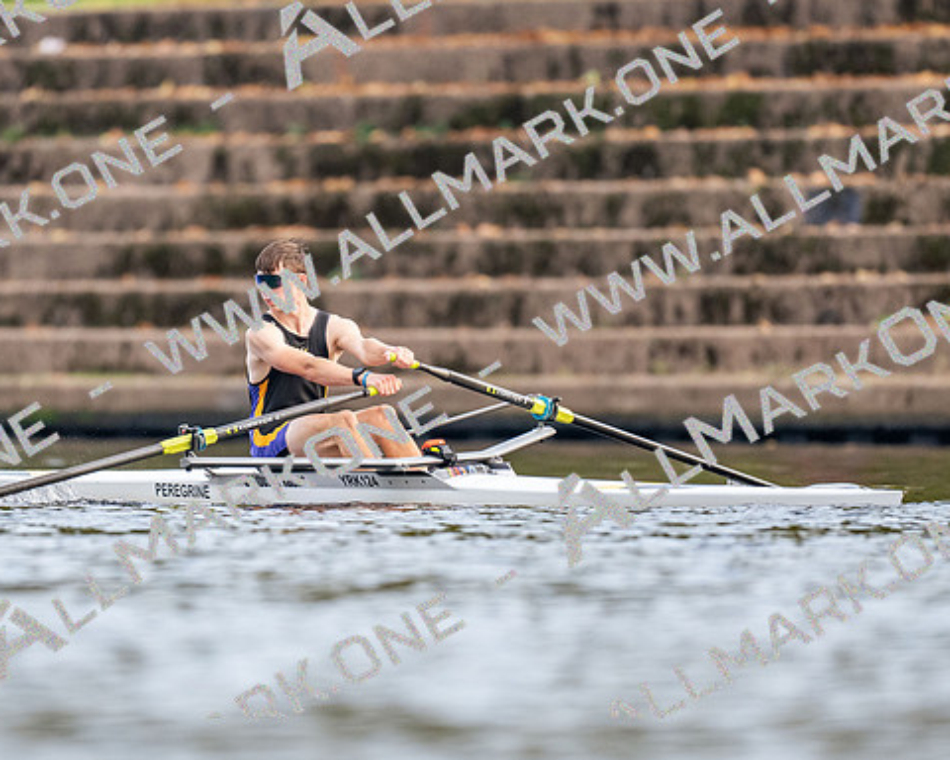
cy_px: 380
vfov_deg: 1.5
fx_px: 28707
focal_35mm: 1021
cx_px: 388
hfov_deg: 1.9
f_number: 4
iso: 1800
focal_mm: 600
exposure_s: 1/2500
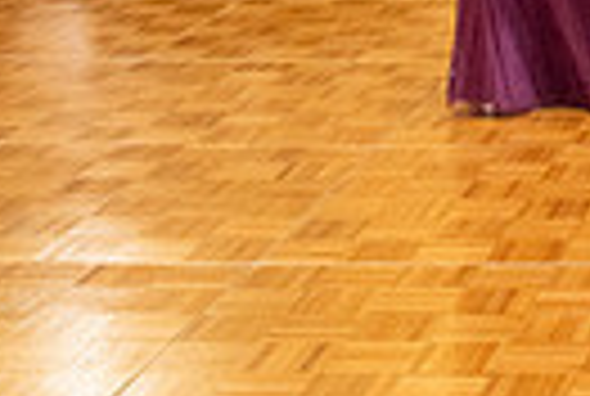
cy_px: -164
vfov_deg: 10.5
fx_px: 2103
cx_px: 1054
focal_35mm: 128
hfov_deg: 14.2
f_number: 2.8
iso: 1600
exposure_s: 1/160
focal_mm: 29
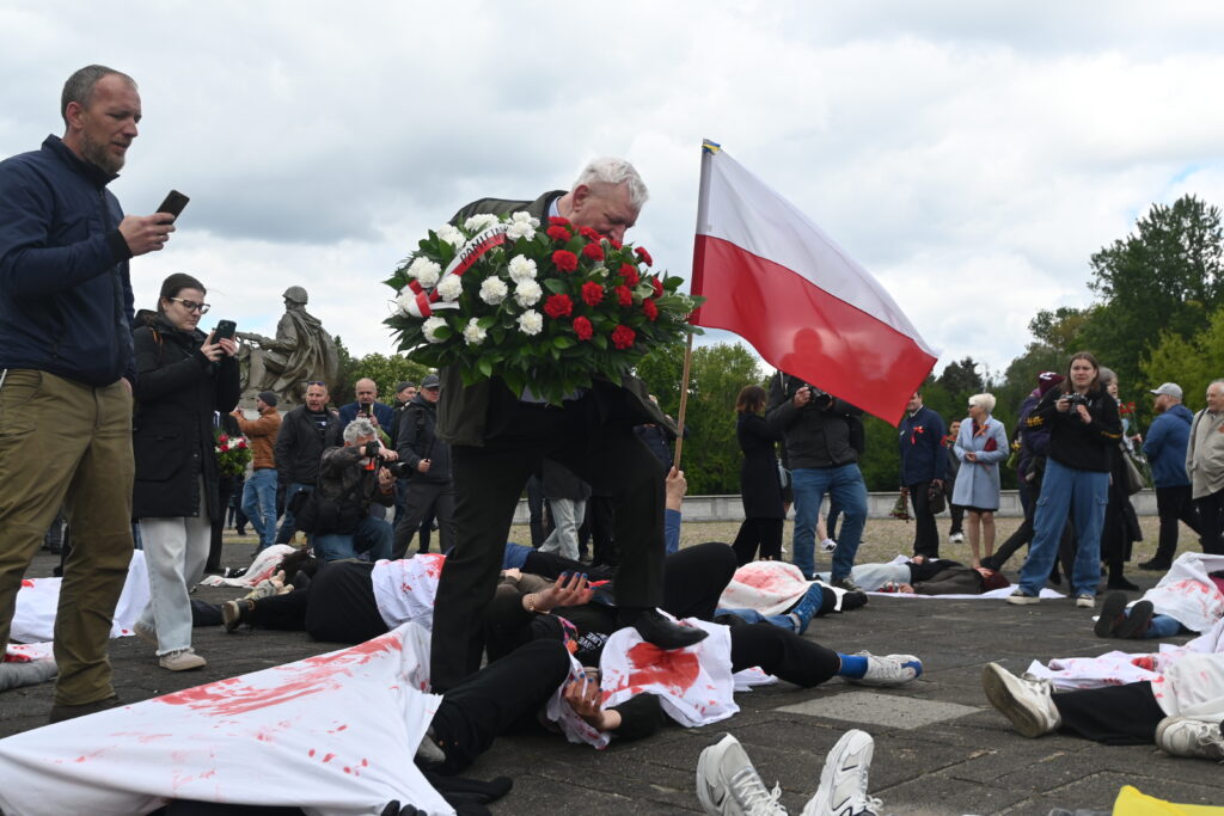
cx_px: 612
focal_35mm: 38
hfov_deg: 51.3
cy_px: 408
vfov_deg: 35.5
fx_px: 1275
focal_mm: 25
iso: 100
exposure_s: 1/320
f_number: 6.3
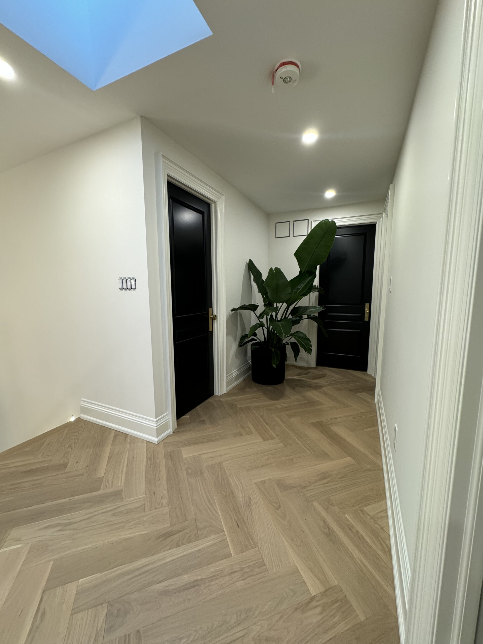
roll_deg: +0.3
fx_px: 260
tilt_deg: -7.3
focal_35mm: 14
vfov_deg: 102.1
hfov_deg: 85.7
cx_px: 242
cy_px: 322
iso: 250
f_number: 2.2
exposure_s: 1/60
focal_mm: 2.22
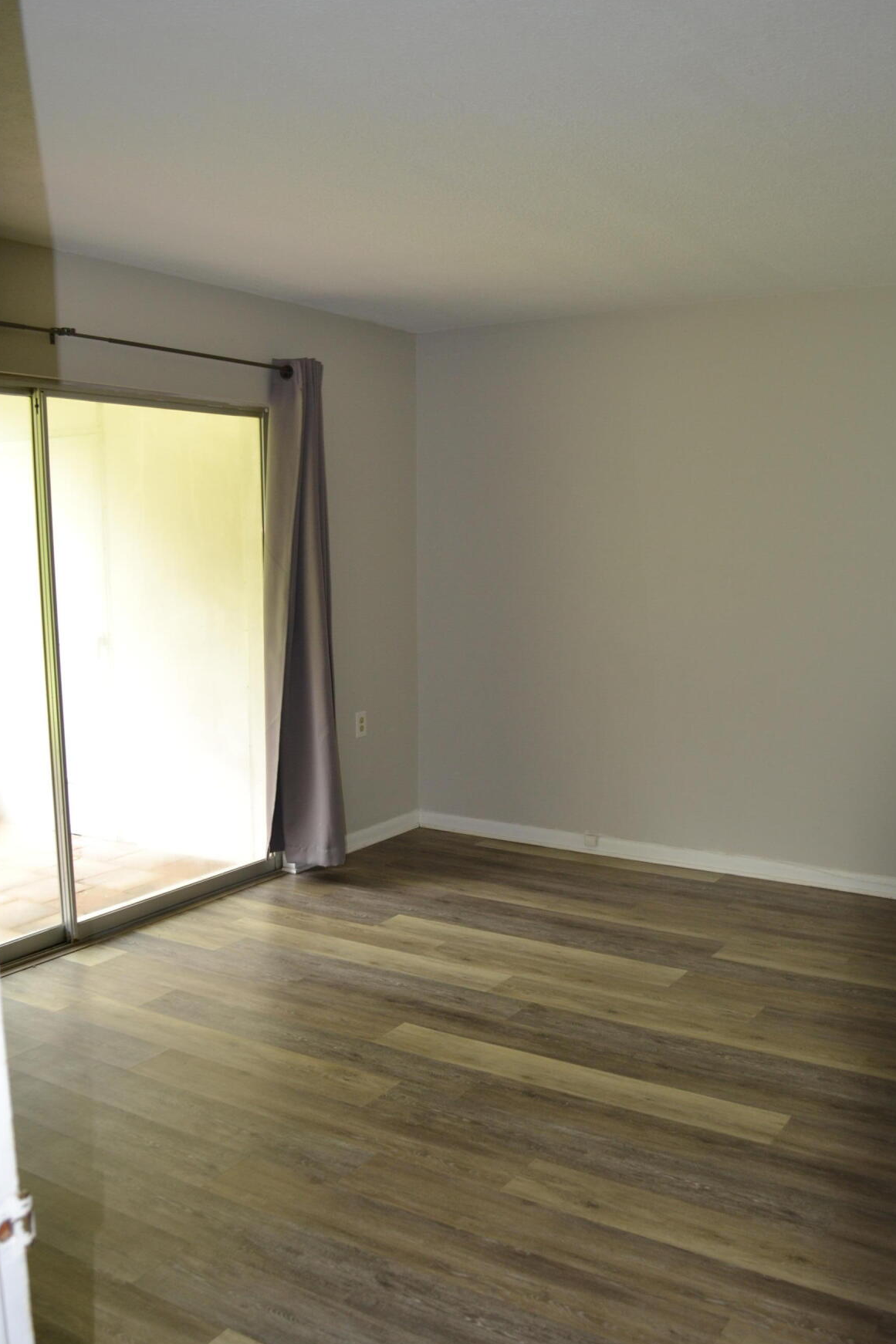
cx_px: 443
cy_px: 749
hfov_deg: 42.3
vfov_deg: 60.1
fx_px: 1157
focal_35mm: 31
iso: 400
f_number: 4
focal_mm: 18
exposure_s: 1/100
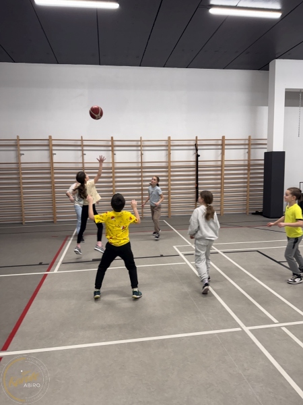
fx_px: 280
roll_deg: +2.0
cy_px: 202
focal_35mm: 24
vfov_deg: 71.6
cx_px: 152
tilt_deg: -8.4
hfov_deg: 56.8
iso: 160
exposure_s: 1/100
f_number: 1.78
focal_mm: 6.76
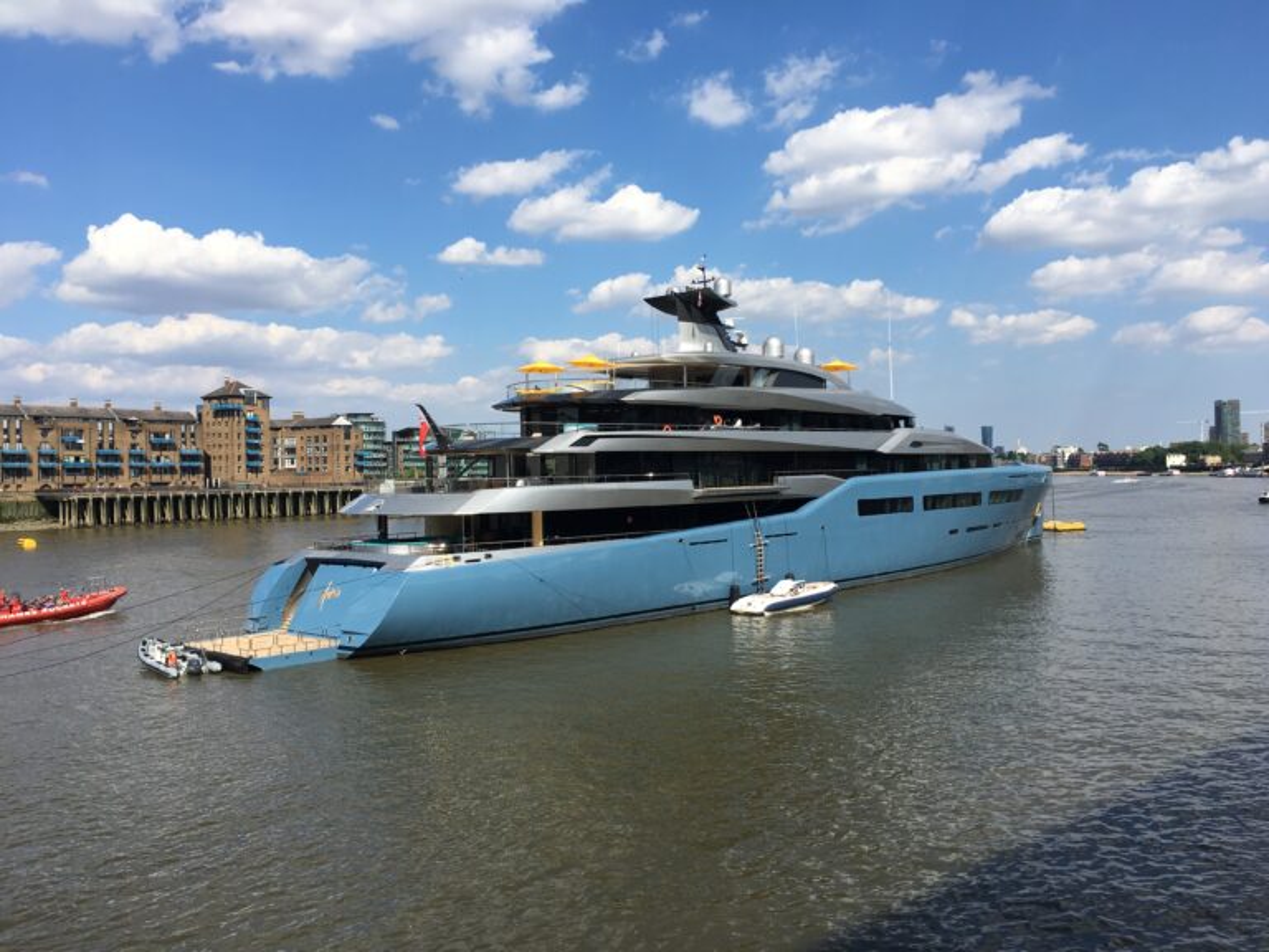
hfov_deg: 61.7
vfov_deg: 48.2
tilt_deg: -0.6
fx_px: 1063
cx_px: 634
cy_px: 476
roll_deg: +1.6
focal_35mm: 29
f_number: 2.2
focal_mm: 4.15
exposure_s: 1/1709
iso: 25
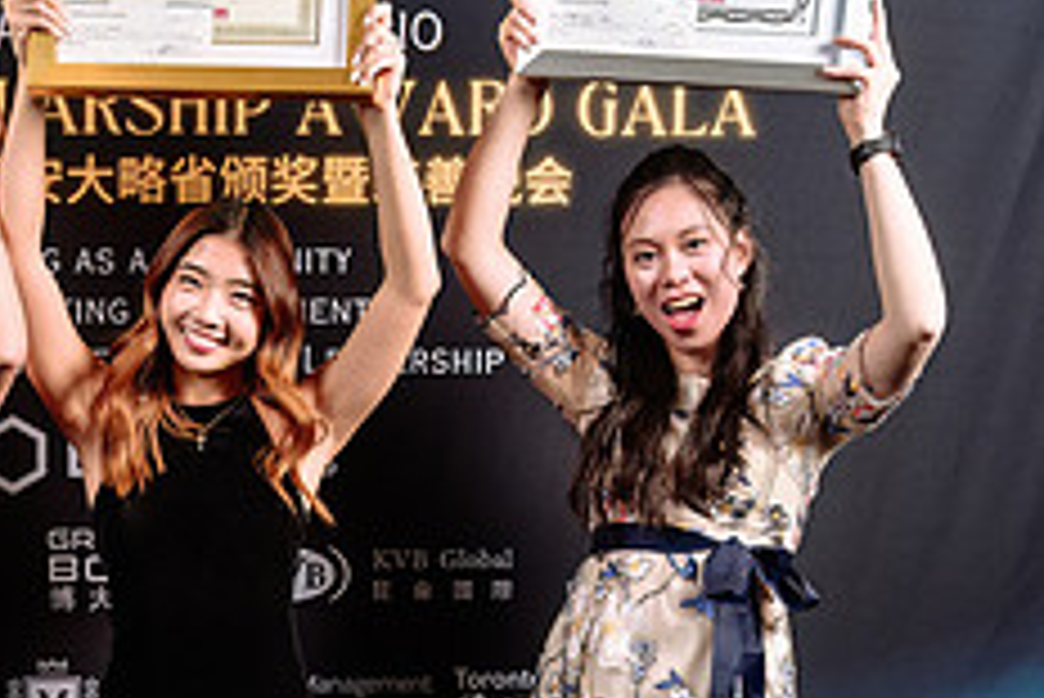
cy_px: 670
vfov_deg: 17.4
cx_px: 269
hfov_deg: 26.0
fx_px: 2234
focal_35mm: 77
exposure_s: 1/200
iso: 500
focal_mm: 28
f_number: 4.5
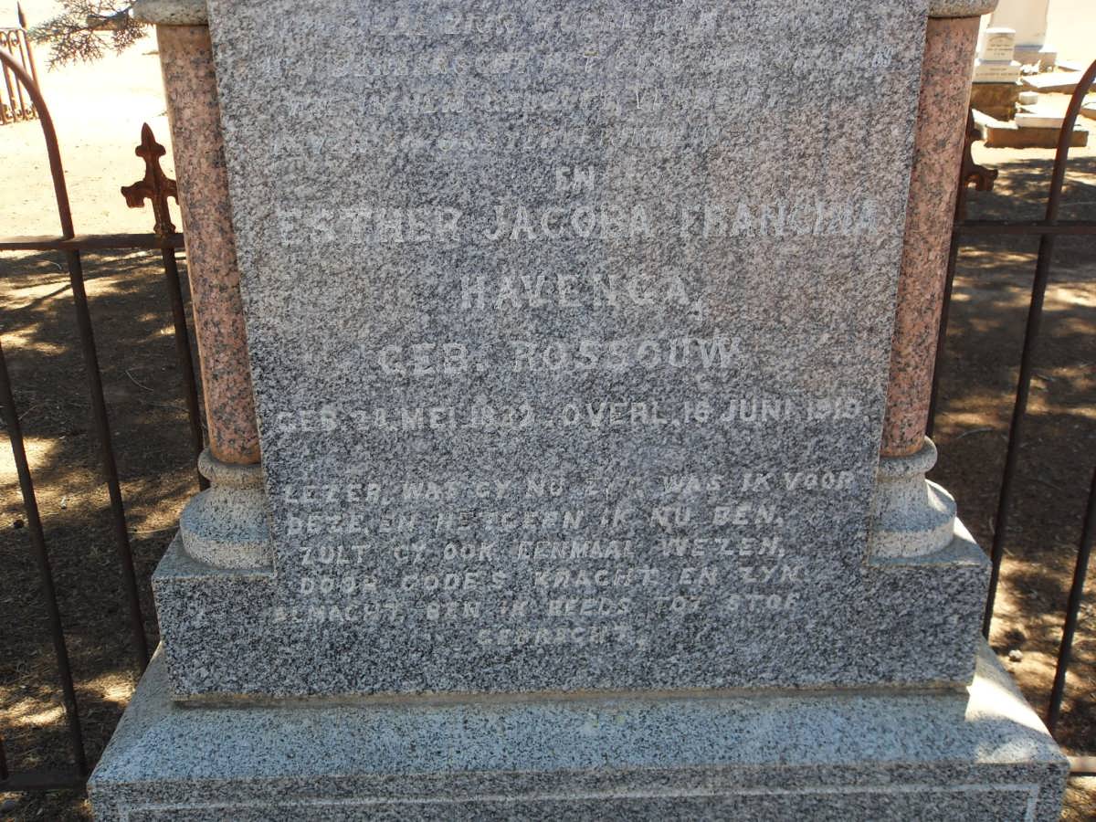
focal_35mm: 35
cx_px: 548
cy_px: 411
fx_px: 1108
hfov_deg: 52.6
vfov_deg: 40.7
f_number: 3.5
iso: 80
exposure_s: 1/125
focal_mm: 6.3
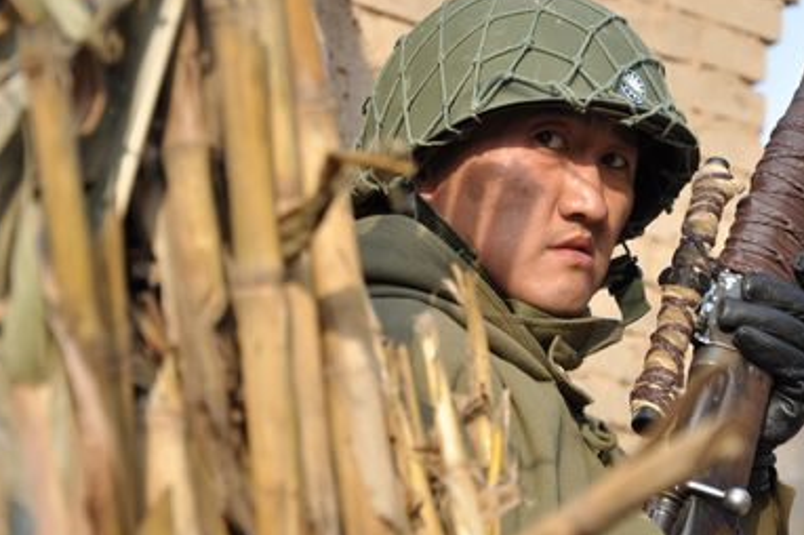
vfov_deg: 7.4
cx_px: 442
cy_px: 260
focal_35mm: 186
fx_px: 4141
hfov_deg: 11.1
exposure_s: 1/200
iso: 250
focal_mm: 105
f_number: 5.6
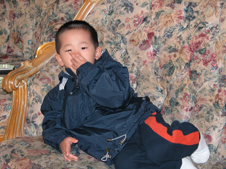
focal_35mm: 86
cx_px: 113
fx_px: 561
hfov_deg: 22.8
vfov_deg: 17.2
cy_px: 84
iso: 100
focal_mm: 22.3
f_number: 3.5
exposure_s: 1/125
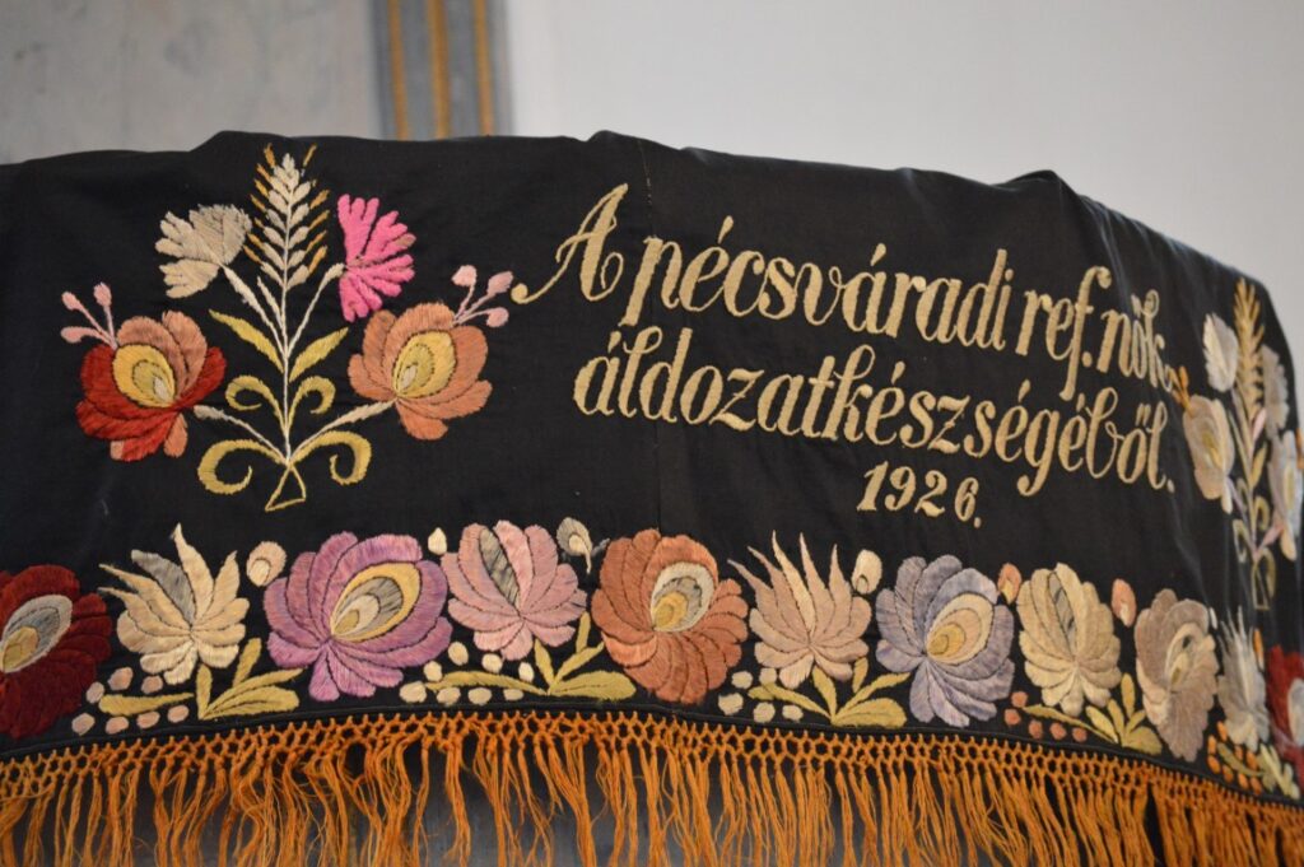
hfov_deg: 11.4
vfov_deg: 7.6
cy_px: 434
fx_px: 6515
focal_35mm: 180
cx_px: 652
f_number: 4.8
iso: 3200
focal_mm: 120
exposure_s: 1/50
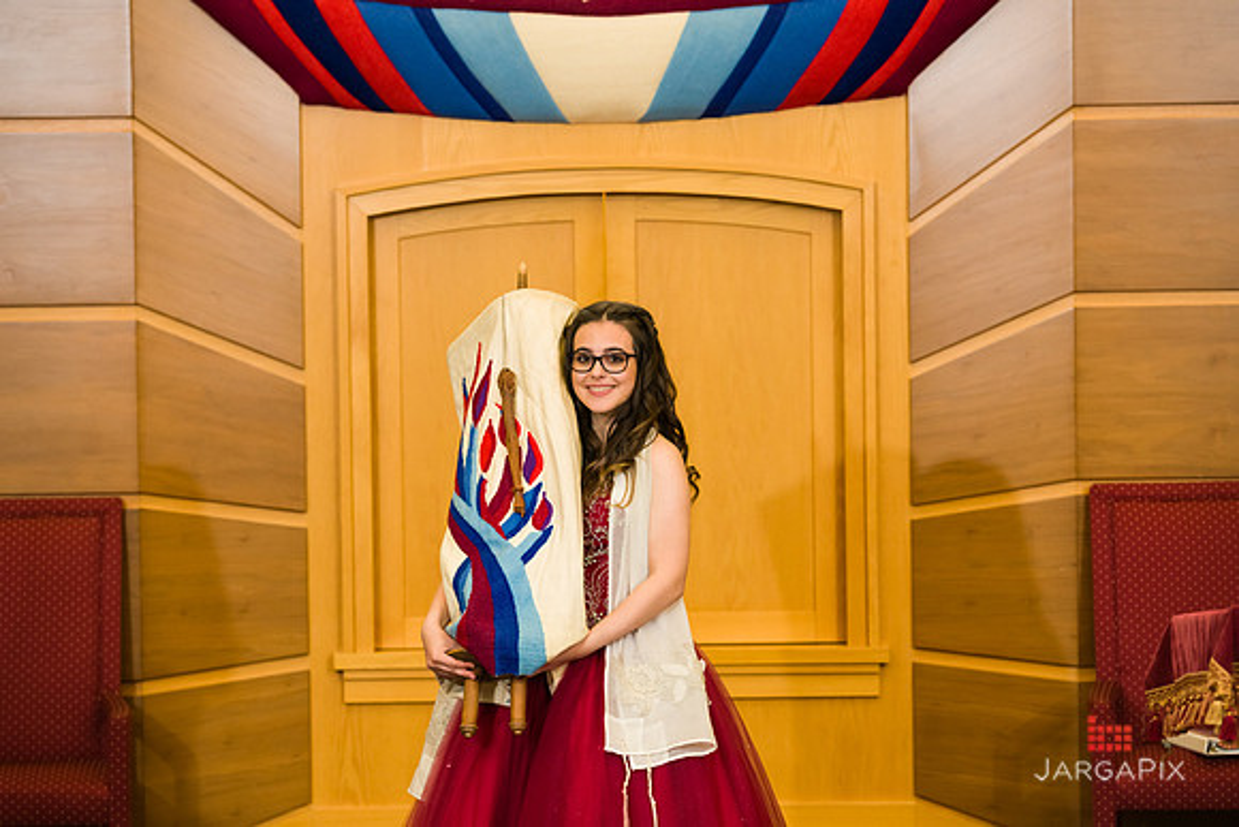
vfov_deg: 9.8
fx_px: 4819
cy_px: 414
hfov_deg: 14.7
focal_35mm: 140
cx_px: 620
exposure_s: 1/200
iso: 1250
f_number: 5.6
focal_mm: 140
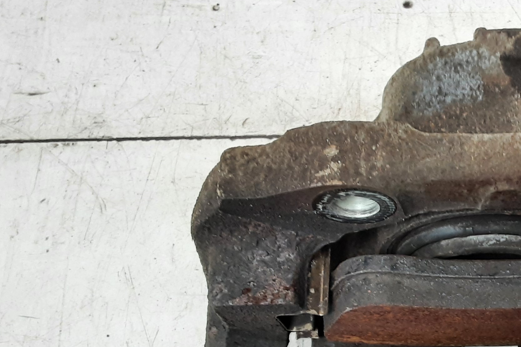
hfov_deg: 33.9
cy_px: 308
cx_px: 485
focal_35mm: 55
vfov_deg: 24.0
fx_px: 796
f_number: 1.9
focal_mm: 2.91
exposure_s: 1/50
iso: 100
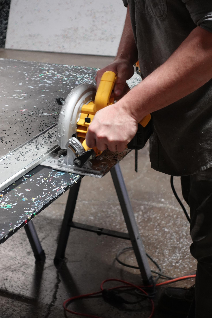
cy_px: 159
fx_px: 618
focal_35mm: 70
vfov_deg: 28.8
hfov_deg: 19.5
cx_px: 106
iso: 800
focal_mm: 25.7
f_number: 2.8
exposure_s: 1/25
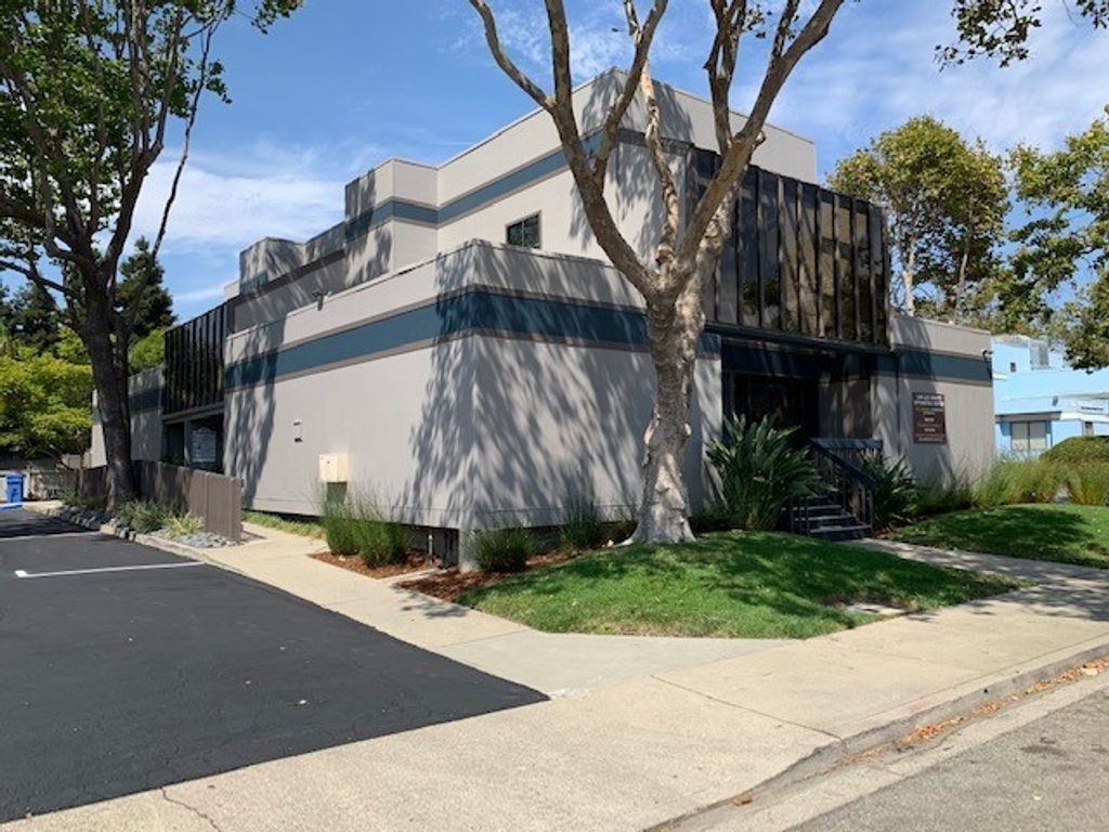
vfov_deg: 53.1
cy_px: 416
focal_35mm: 26
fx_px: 833
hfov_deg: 67.3
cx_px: 554
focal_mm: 4.25
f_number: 1.8
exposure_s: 1/1880
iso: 25
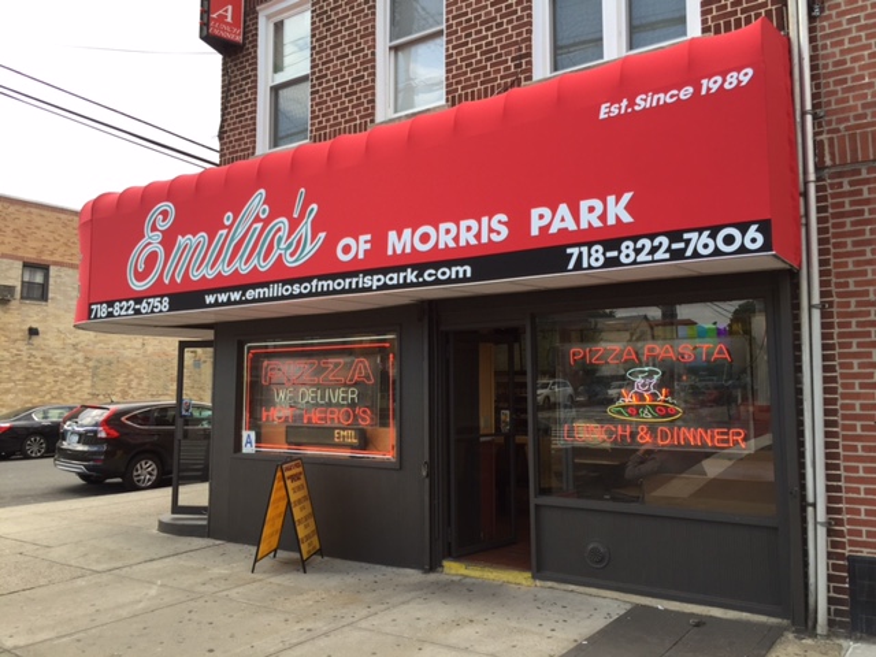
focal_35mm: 29
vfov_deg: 48.2
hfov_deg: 61.7
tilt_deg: +7.1
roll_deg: -1.8
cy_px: 328
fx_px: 734
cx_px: 438
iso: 32
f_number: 2.2
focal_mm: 4.15
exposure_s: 1/408
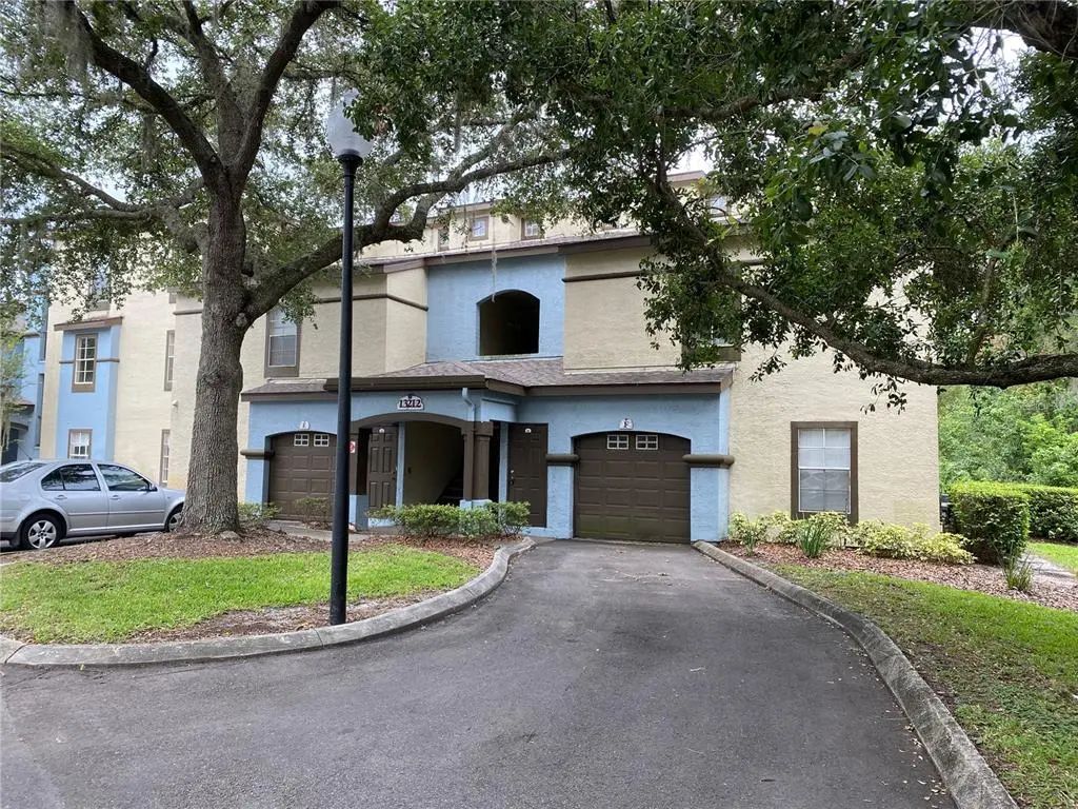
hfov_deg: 67.3
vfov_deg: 53.1
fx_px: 810
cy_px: 404
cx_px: 539
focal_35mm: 26
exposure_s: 1/151
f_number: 1.8
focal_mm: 4.25
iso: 32
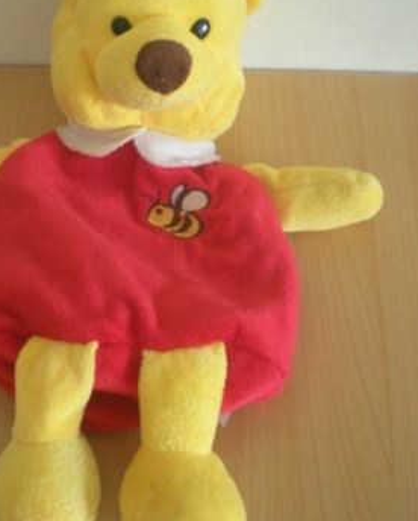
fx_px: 864
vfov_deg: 33.5
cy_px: 215
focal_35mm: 56
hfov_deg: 27.0
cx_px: 142
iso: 200
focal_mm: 6.3
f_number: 3.1
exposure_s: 1/16
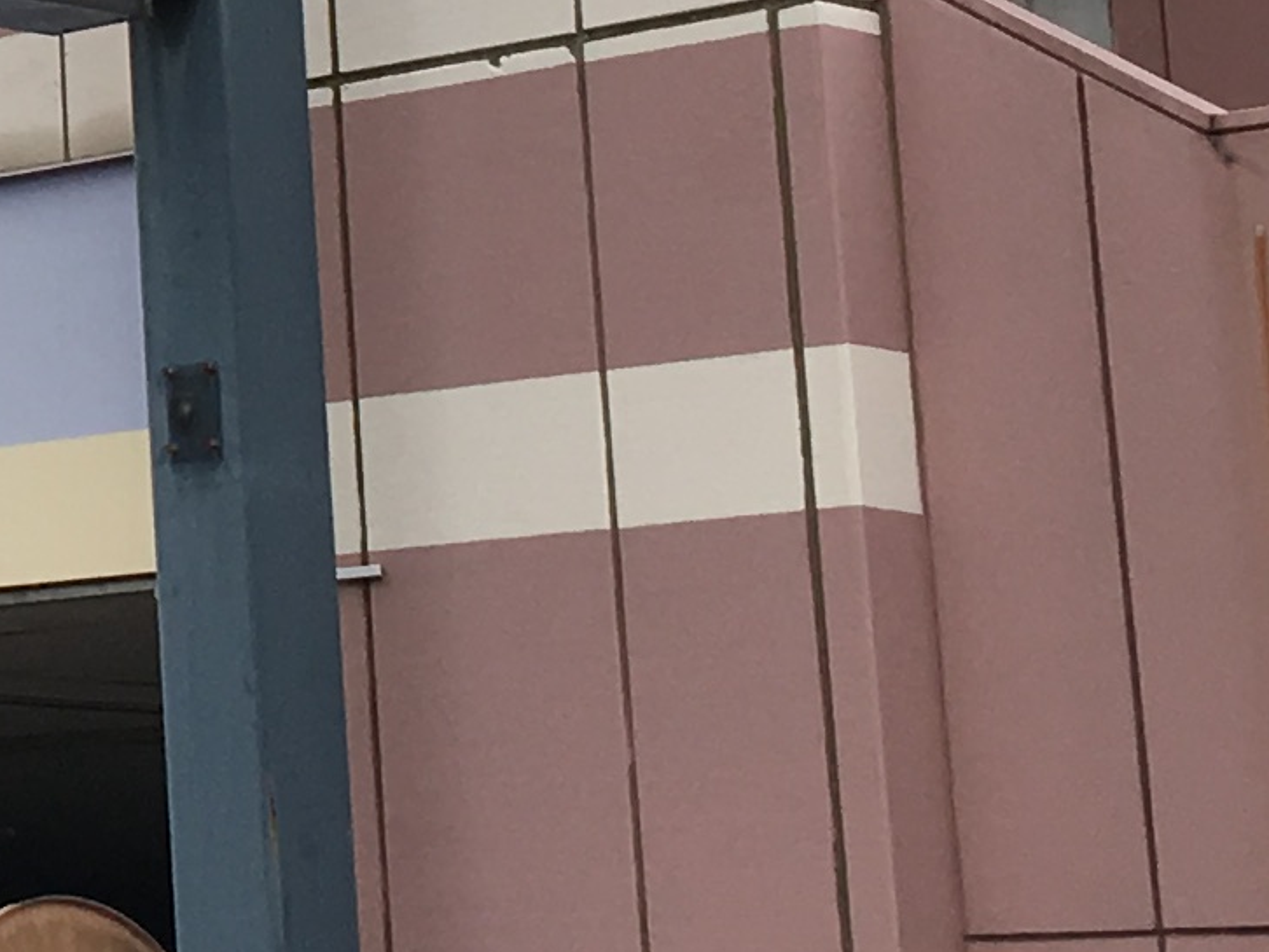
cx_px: -995
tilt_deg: +13.6
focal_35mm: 161
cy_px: -199
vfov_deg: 9.1
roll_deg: -0.2
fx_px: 5904
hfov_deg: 11.4
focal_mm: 4.15
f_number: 2.2
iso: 25
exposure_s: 1/732
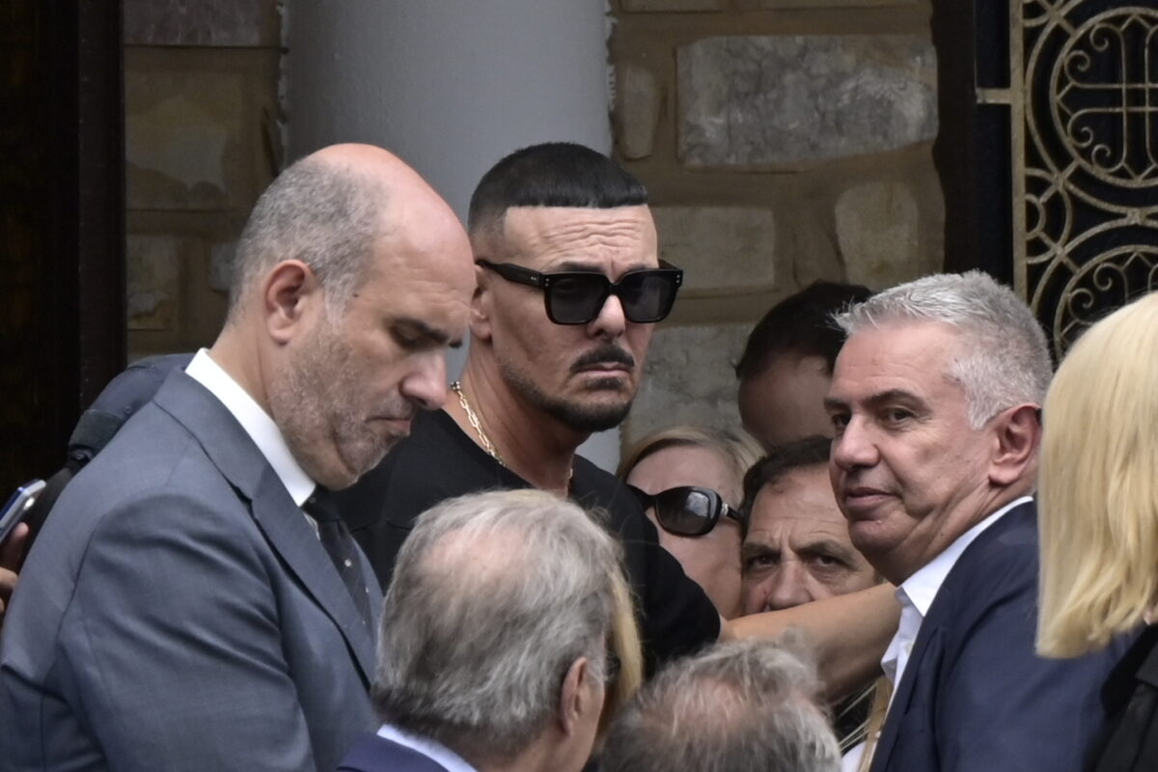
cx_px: 579
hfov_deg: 6.9
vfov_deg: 4.6
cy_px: 386
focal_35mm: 300
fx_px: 9649
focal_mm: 200
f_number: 8
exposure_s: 1/640
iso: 500
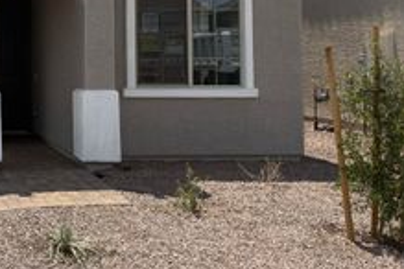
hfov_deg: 30.8
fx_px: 640
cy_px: 36
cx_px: -53
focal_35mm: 57
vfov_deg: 23.3
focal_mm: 6.76
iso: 80
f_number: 1.78
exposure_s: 1/6173
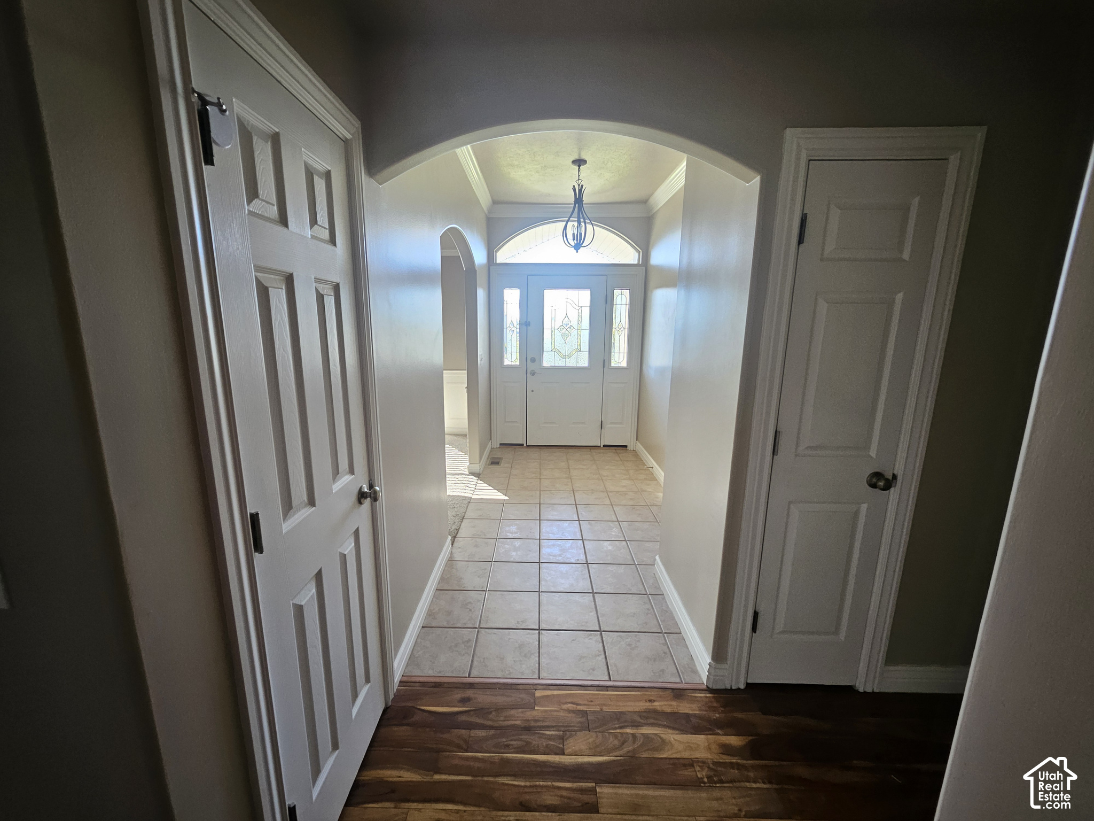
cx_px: 547
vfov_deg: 89.9
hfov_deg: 106.2
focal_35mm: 13
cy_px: 410
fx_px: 411
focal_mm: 1.74
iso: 125
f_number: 2.2
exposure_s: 1/60
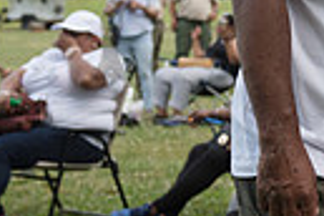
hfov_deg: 12.2
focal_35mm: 153
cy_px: 36
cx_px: 595
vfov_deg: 8.9
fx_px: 1377
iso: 250
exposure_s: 1/400
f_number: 4
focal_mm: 34
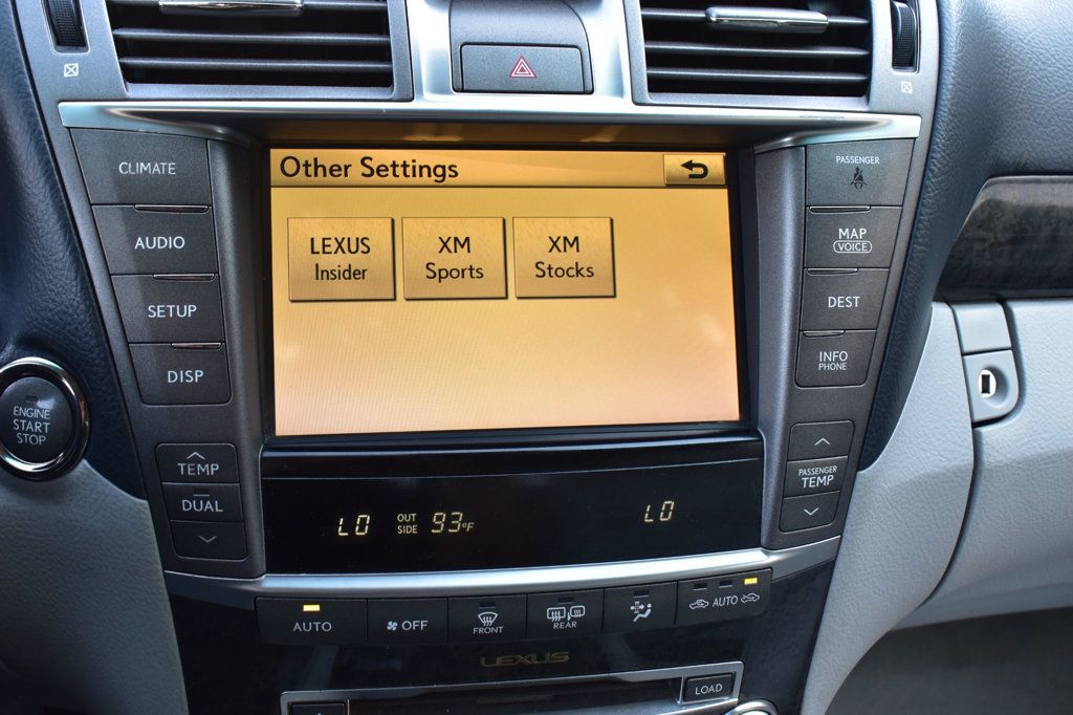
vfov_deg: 34.2
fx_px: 1162
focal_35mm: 39
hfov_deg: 49.6
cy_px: 358
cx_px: 536
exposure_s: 1/30
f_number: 7.1
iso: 400
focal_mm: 26
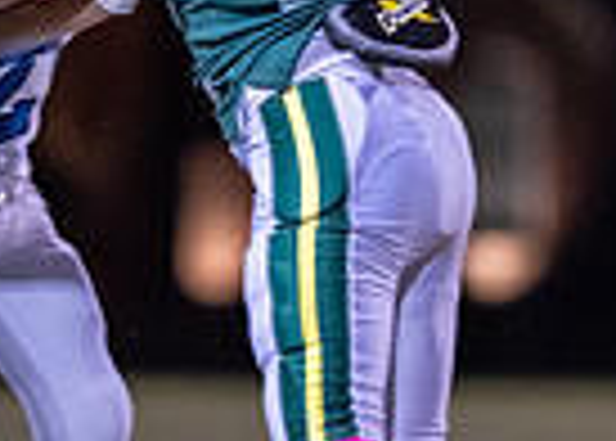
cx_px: 128
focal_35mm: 932
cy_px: 229
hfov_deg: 2.2
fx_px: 16313
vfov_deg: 1.5
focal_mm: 135
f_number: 1.8
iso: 4000
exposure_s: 1/1000
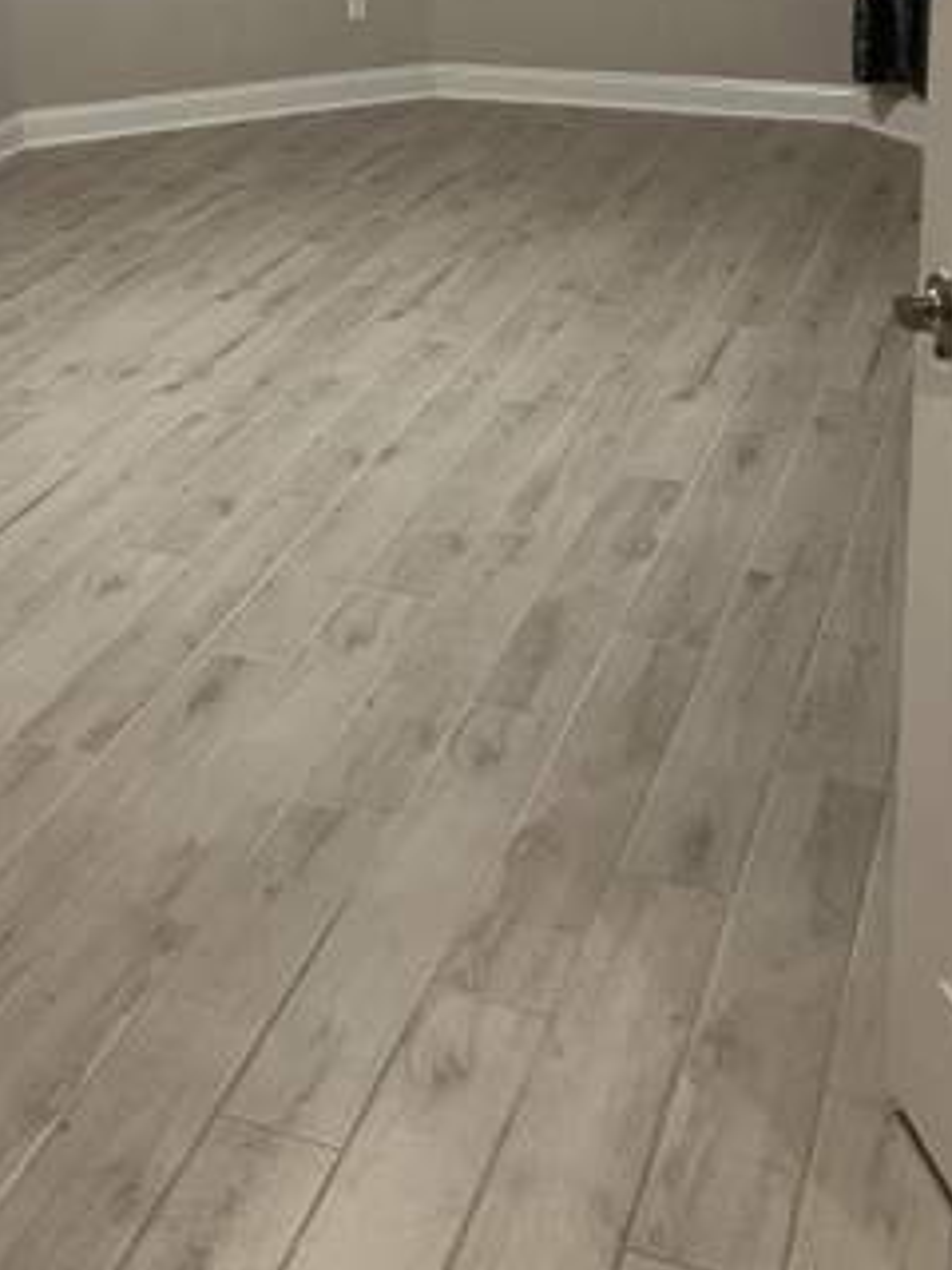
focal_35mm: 52
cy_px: 131
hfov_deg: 27.8
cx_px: 278
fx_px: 1907
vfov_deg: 34.8
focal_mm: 5.7
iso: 200
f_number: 1.5
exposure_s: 1/60
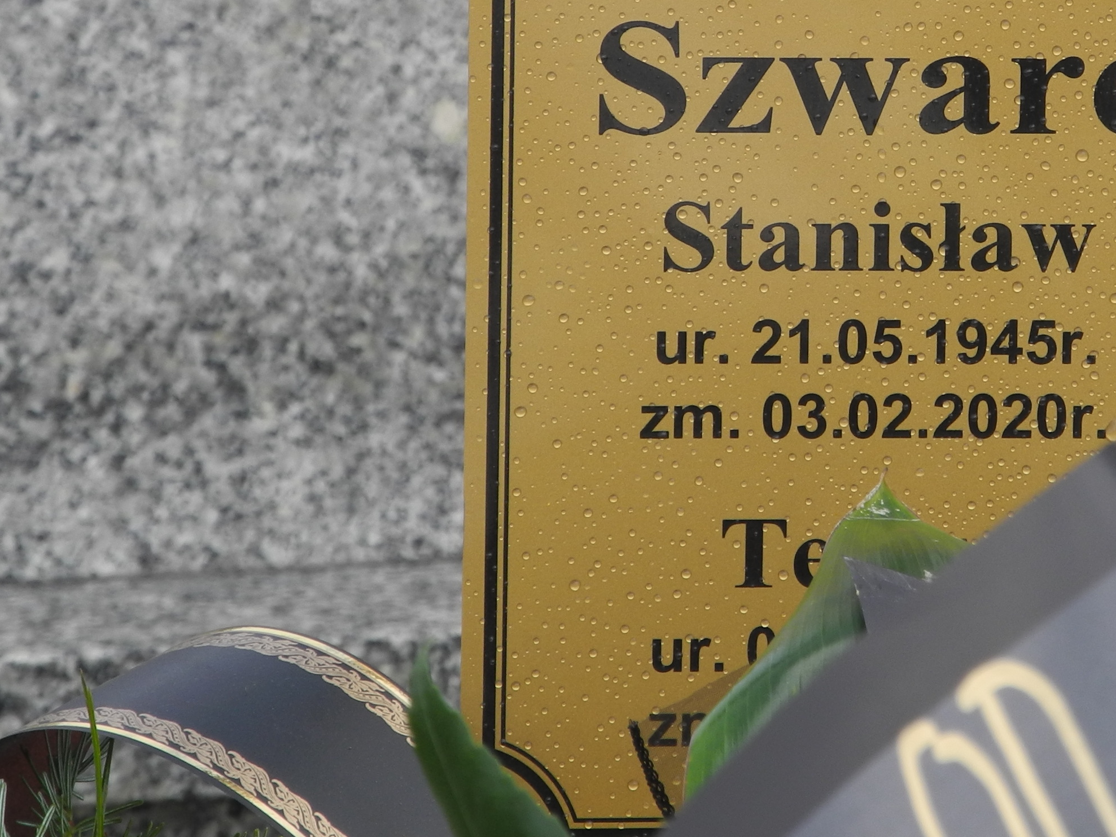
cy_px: 158
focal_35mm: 369
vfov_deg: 4.0
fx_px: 11897
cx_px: 875
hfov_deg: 5.4
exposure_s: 1/160
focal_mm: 42.6
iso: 100
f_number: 5.6
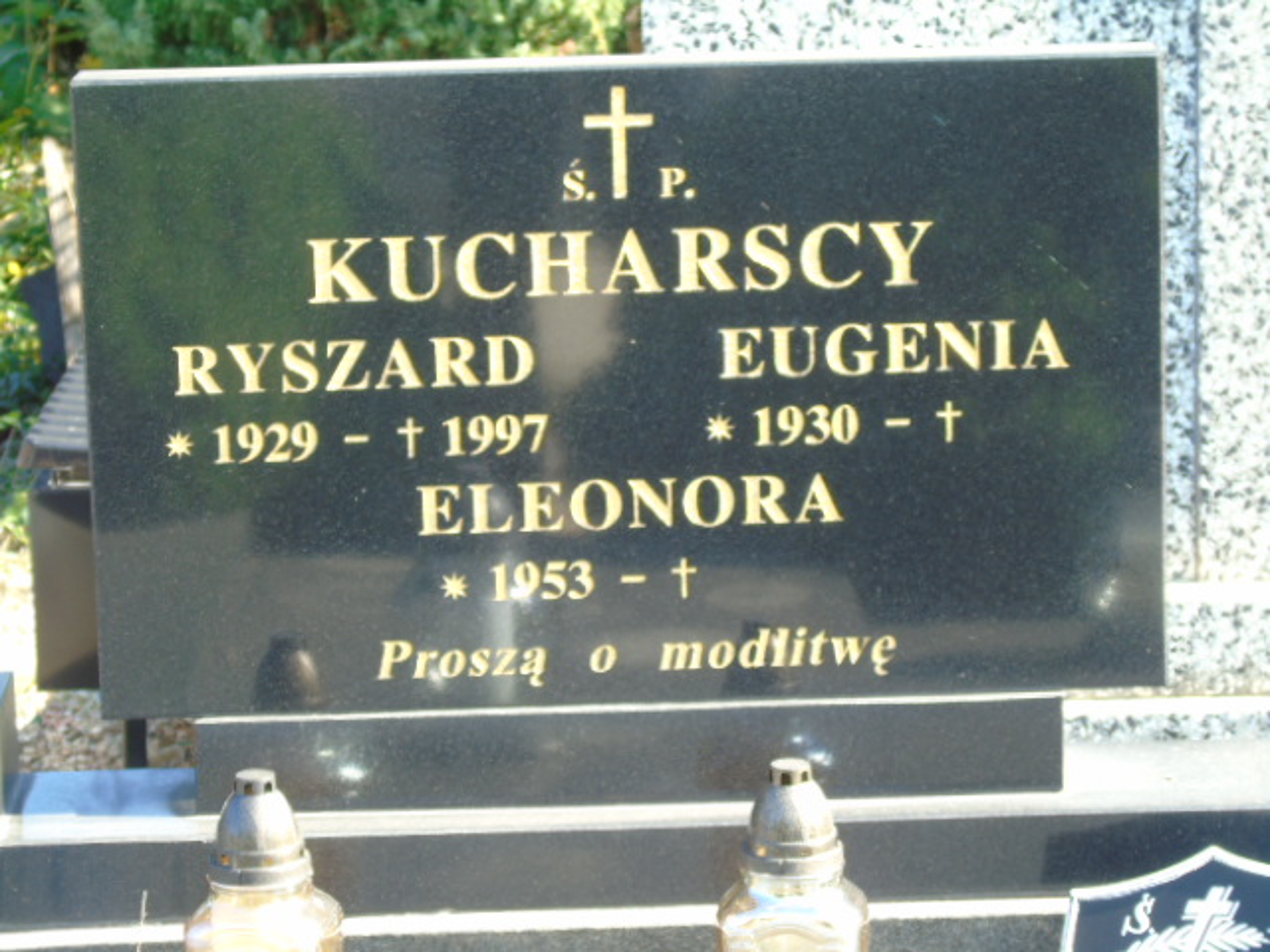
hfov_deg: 15.9
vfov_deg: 12.0
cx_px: 635
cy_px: 476
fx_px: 4549
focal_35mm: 124
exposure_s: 1/40
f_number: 4.6
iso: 80
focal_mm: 22
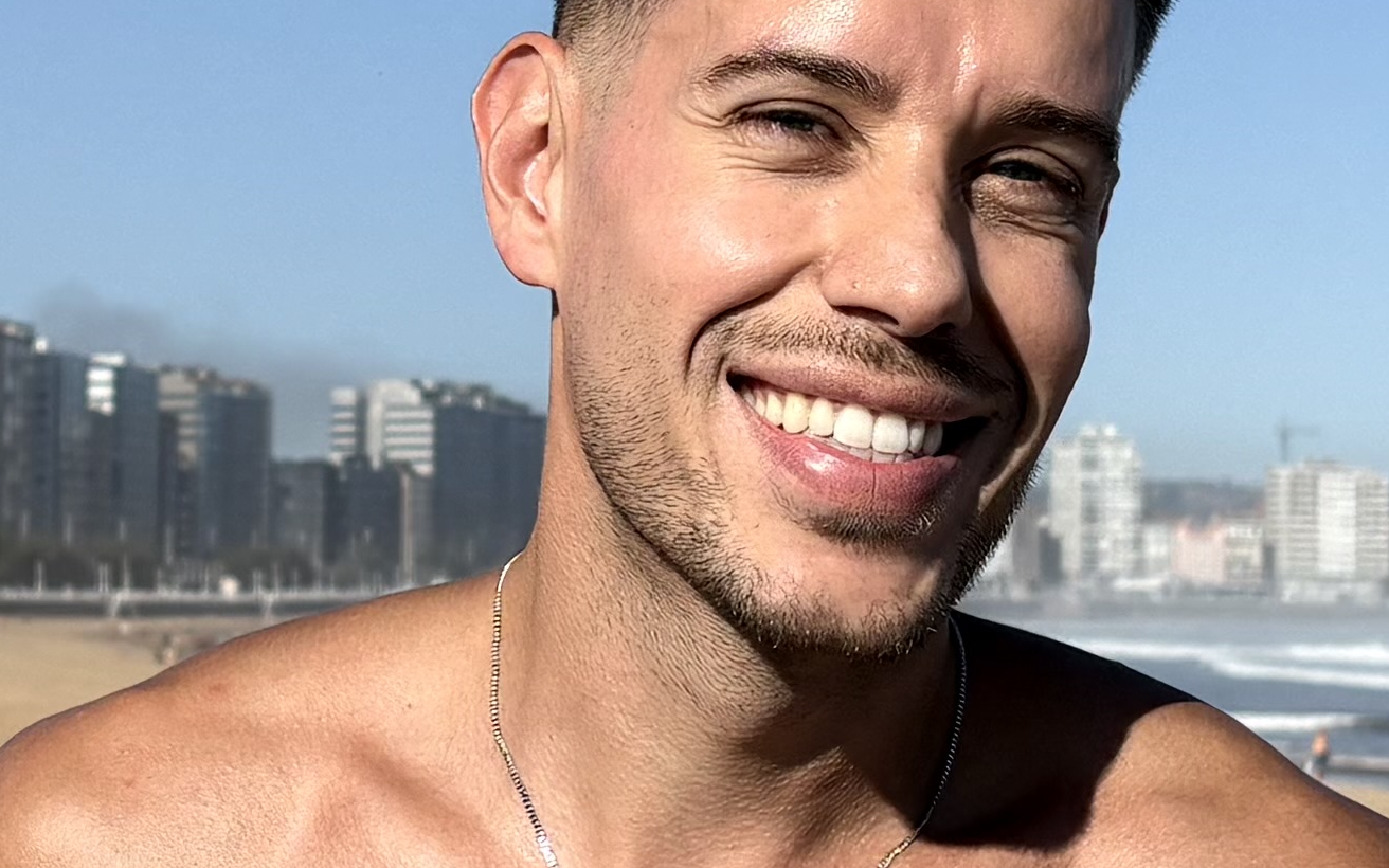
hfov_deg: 17.3
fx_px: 4543
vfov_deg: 10.9
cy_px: 275
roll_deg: +0.4
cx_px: 396
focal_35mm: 120
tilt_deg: +4.3
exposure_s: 1/4950
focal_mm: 5.96
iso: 50
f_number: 1.6
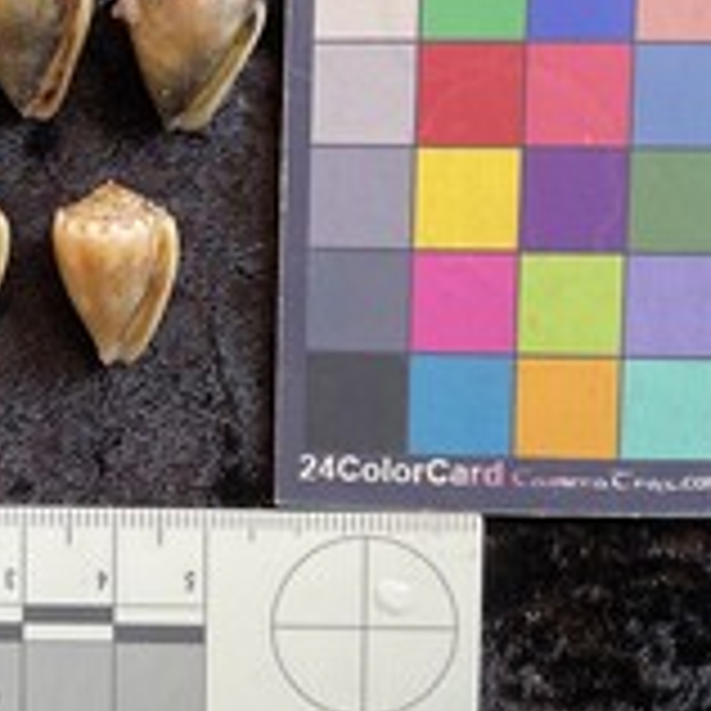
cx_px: 72
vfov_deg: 29.8
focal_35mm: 57
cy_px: 241
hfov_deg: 28.9
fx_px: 1325
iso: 40
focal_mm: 3
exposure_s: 1/50
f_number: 1.8
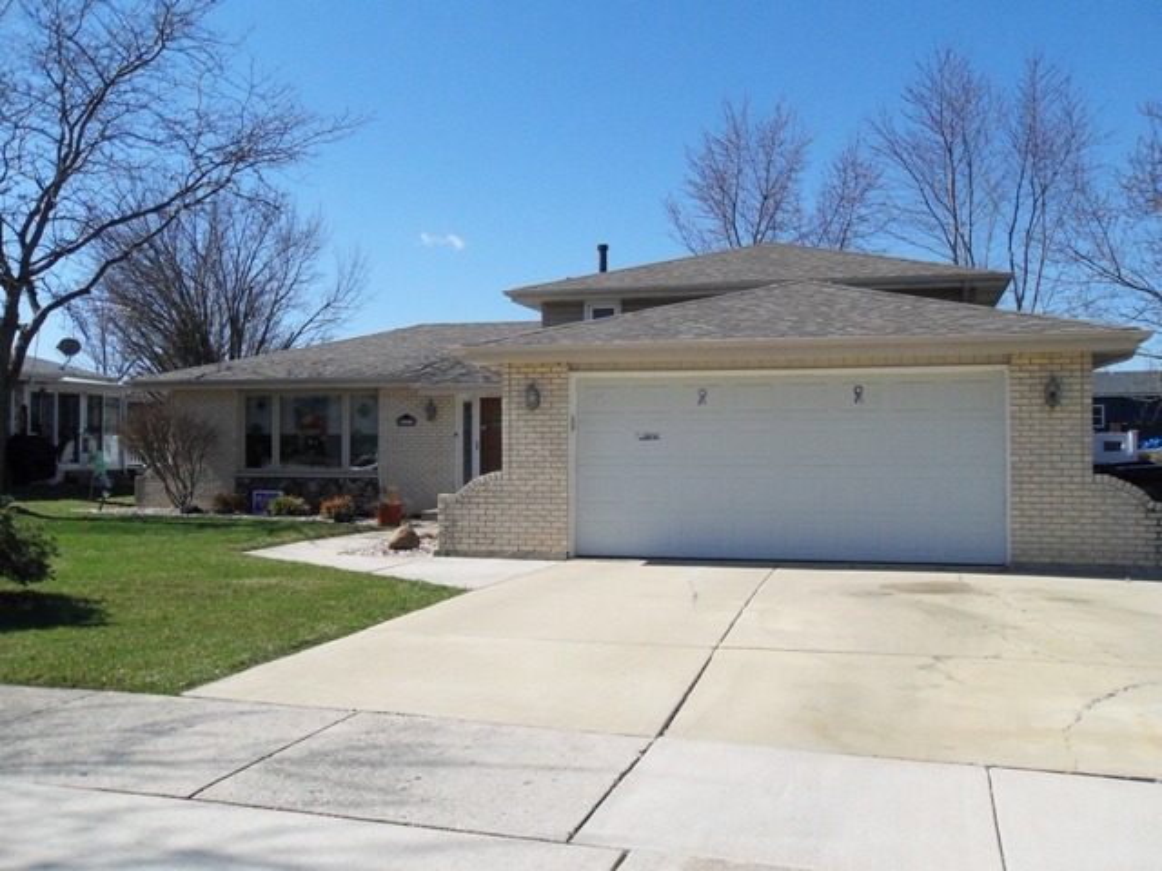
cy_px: 436
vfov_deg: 40.7
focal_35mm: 35
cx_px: 581
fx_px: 1175
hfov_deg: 52.6
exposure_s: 1/750
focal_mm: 6.3
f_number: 8.2
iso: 240
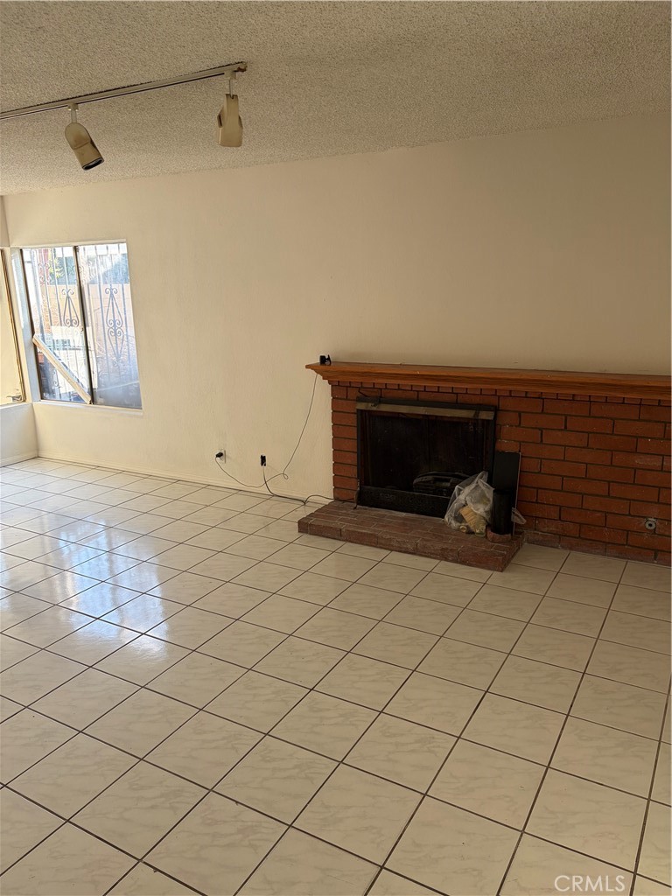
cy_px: 448
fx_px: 673
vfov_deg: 67.3
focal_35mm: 26
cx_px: 336
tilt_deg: -13.1
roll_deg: +2.0
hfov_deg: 53.1
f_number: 1.6
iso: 64
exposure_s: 1/126
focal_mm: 5.96
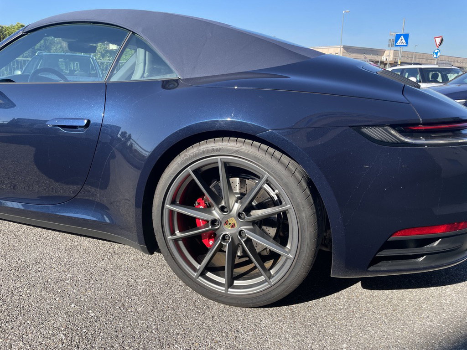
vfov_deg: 53.1
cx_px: 234
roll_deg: -2.0
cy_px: 175
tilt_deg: -15.5
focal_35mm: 26
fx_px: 351
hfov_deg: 67.3
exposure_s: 1/1261
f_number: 1.6
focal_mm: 4.2
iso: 32
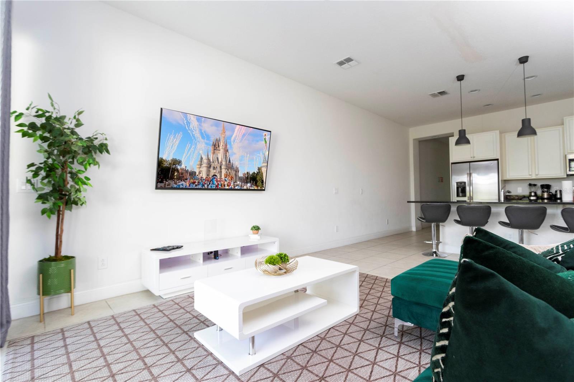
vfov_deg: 70.4
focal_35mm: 17
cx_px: 287
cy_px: 191
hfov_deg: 93.3
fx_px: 271
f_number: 7.1
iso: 1250
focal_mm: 17
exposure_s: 1/25
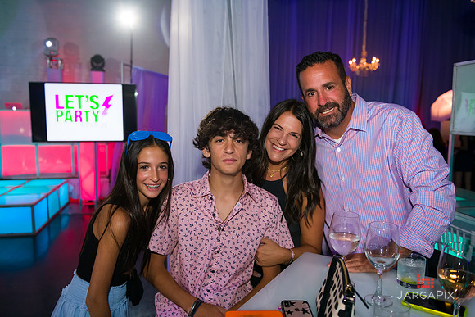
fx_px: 383
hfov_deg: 63.6
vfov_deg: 45.0
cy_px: 158
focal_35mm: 29
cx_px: 238
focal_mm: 29
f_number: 3.2
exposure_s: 1/125
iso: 1600
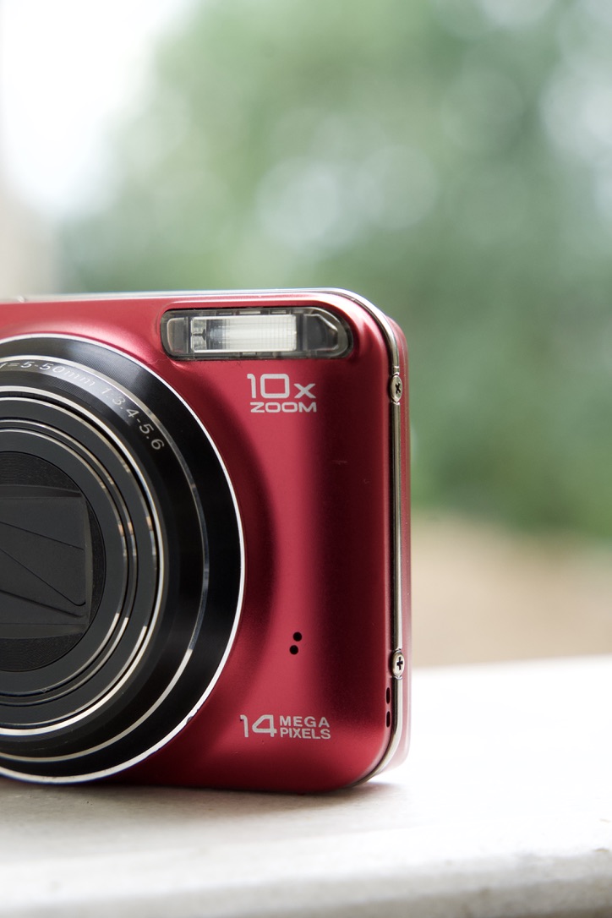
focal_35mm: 105
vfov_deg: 19.5
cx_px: 306
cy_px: 459
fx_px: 2677
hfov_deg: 13.0
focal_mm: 70
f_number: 7.1
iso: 1000
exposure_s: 1/200
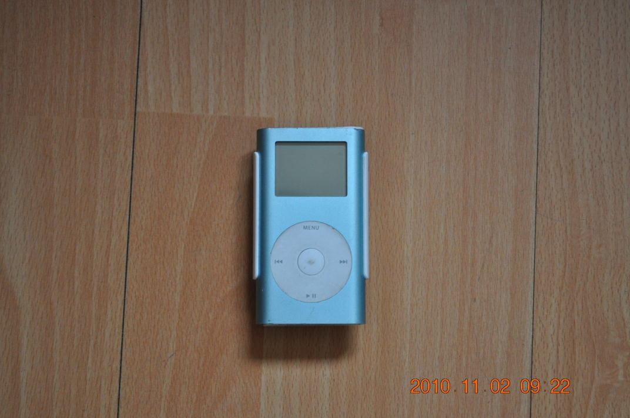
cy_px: 209
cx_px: 315
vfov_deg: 16.5
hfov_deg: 24.6
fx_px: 1442
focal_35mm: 82
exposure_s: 1/60
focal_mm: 55
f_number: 5.6
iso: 800
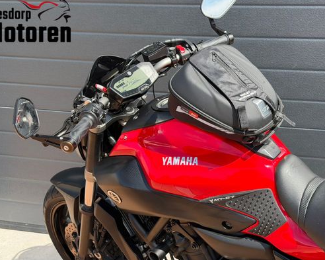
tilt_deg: -23.5
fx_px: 586
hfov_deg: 30.9
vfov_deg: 24.9
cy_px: 157
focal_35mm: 61
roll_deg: +2.3
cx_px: 198
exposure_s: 1/1678
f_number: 1.78
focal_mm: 6.76
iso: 100
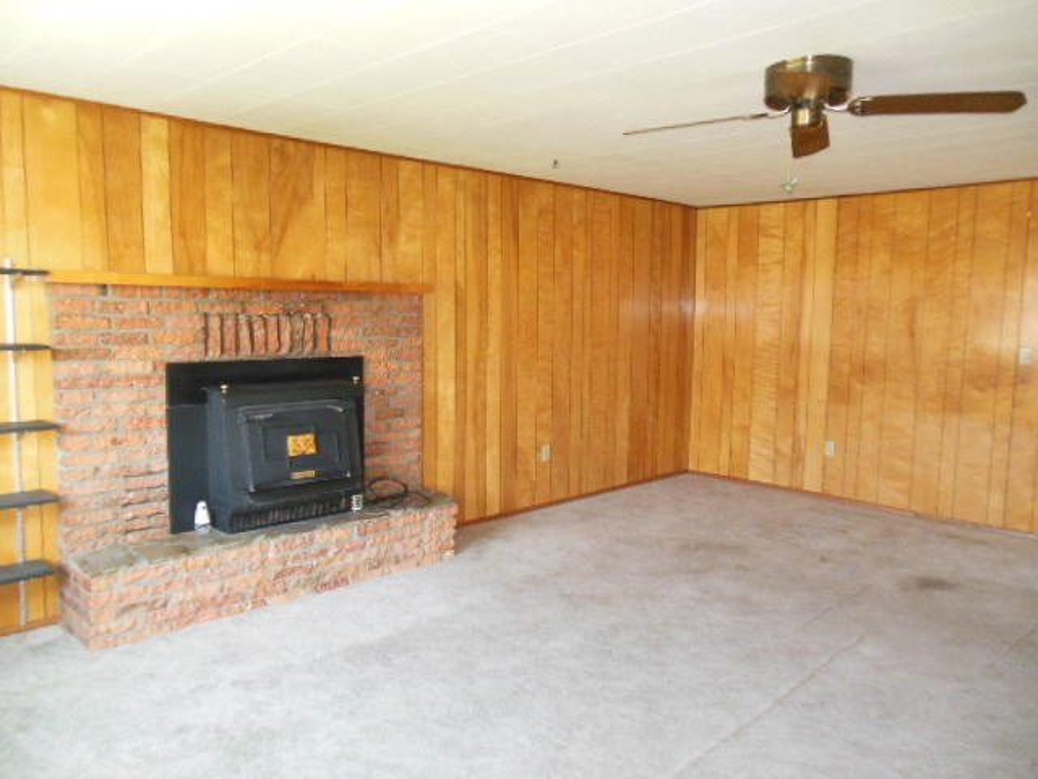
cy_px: 390
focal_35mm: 25
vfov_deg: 54.9
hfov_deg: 69.4
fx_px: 750
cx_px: 519
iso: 500
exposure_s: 1/25
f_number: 3.2
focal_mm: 4.5
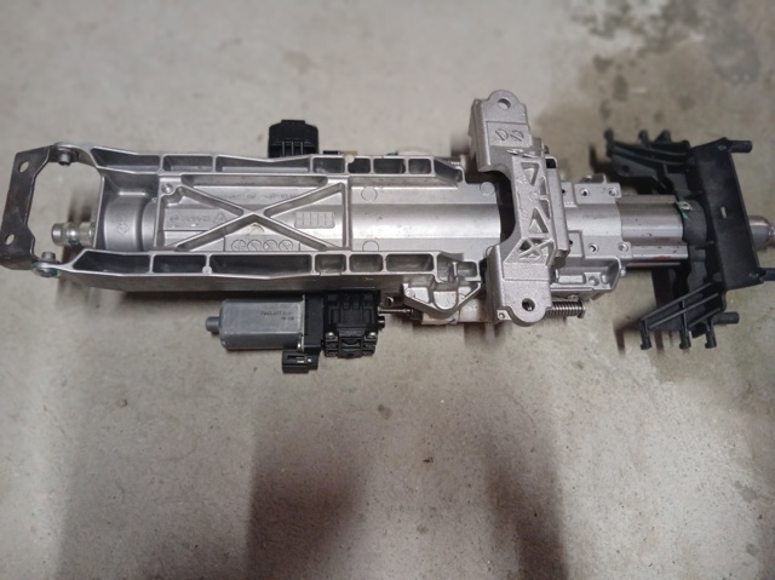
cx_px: 388
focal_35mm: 26
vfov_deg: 53.0
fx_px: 582
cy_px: 290
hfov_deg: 67.3
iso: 500
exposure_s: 1/25
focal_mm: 3.98
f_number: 1.8
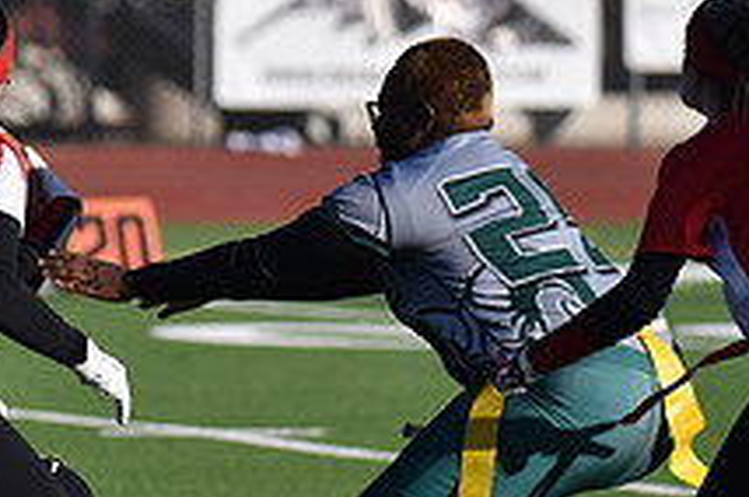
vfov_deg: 2.0
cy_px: 194
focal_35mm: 679
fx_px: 14106
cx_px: -105
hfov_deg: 3.0
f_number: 5.6
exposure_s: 1/4000
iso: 500
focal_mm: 250
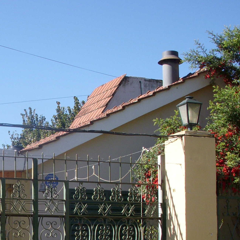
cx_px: 20
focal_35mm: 85
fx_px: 667
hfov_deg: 20.0
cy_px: 208
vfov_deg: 20.1
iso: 100
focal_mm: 6.3
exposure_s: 1/640
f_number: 3.3
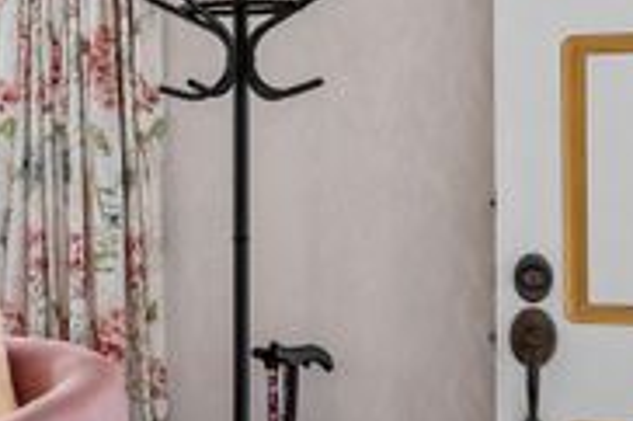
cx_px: -960
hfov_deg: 12.9
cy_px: 157
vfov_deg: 12.0
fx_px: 2003
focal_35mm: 114
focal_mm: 16
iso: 500
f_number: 5.6
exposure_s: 1/13
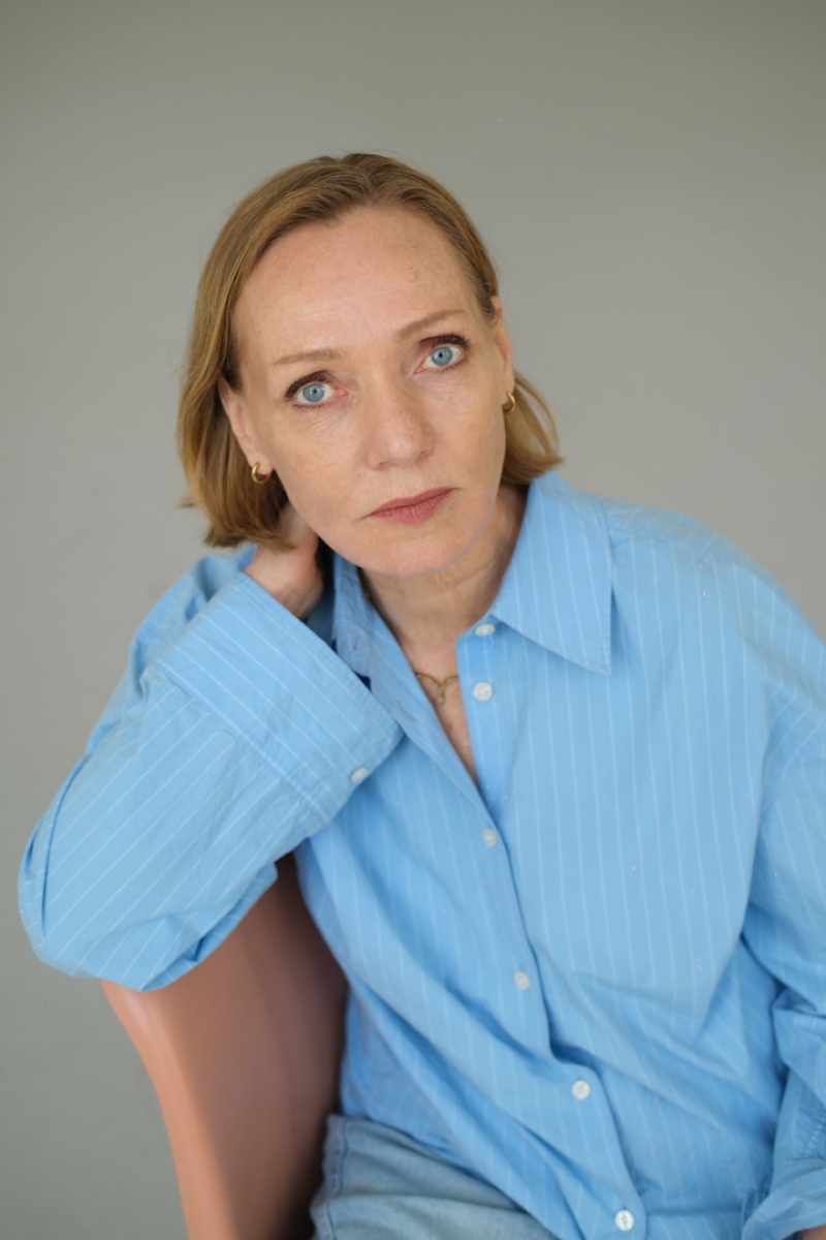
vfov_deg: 37.5
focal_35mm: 53
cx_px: 413
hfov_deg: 25.5
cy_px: 620
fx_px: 1824
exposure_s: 1/250
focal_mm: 35
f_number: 2.2
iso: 400
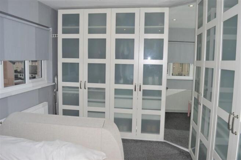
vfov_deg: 47.8
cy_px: 80
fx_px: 181
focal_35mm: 27
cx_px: 120
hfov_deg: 67.4
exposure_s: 1/60
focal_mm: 18
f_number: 8
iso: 140
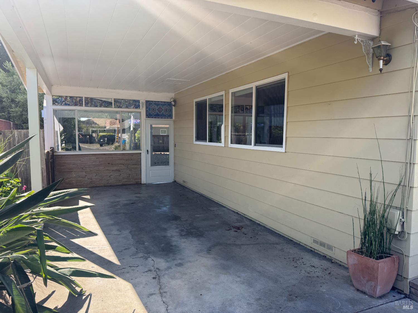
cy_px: 156
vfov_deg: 56.8
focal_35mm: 24
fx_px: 290
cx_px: 209
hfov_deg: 71.6
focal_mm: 6.76
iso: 80
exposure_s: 1/588
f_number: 1.78
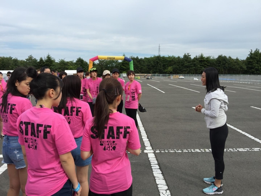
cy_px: 98
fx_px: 219
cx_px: 130
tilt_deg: -4.7
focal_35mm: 29
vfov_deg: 48.2
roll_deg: +0.2
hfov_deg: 61.7
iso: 32
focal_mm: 4.15
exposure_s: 1/1099
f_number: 2.2
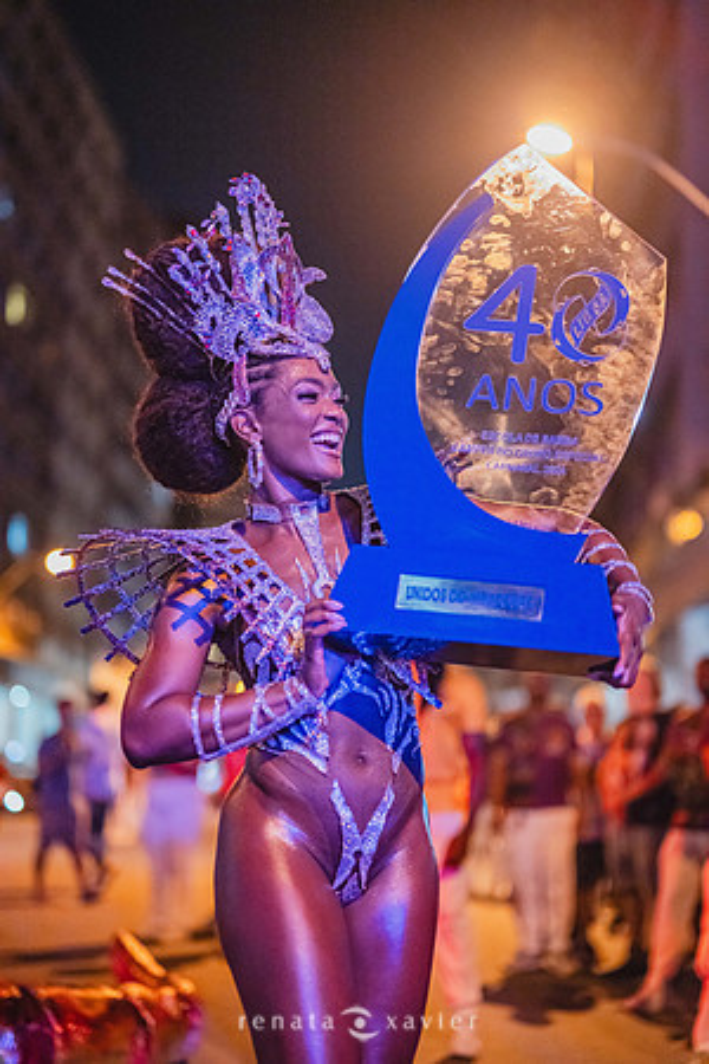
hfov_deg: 27.0
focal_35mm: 50
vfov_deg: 39.6
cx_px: 354
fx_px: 1477
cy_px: 532
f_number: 1.2
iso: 6400
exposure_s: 1/250
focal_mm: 50
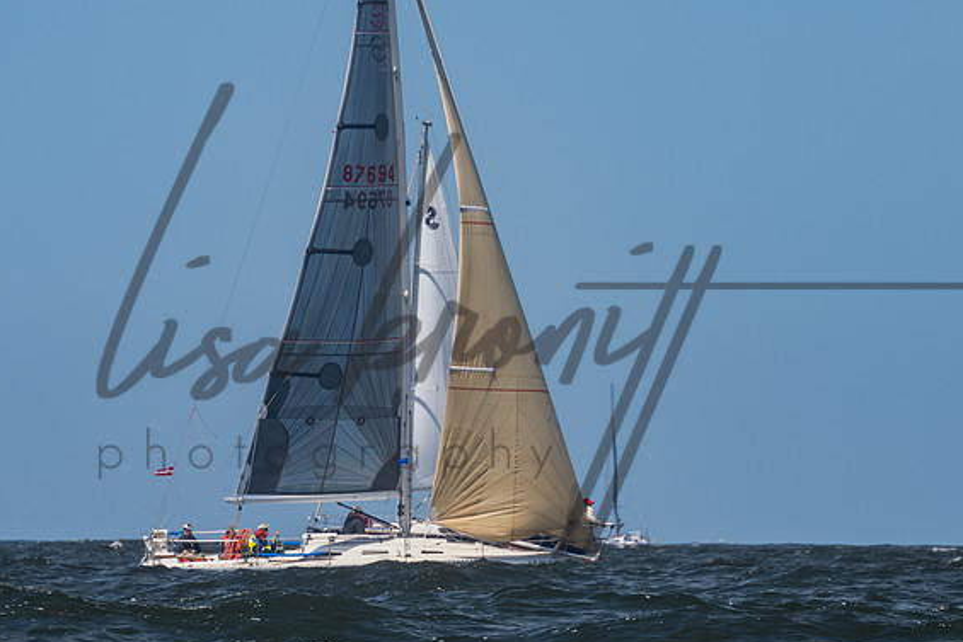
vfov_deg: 3.4
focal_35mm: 408
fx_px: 10916
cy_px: 383
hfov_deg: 5.1
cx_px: 518
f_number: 6.3
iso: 100
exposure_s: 1/250
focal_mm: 200
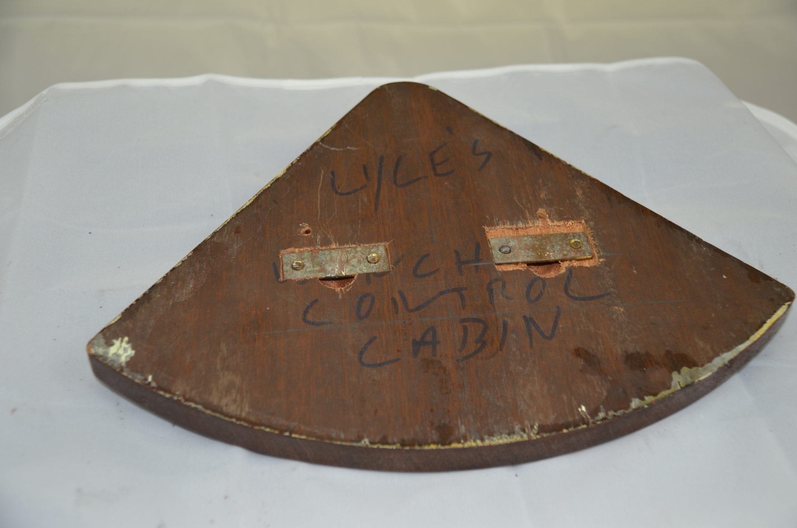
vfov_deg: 28.0
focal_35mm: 48
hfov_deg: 41.2
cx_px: 398
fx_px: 1061
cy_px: 264
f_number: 4.2
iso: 250
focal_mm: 32
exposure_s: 1/125
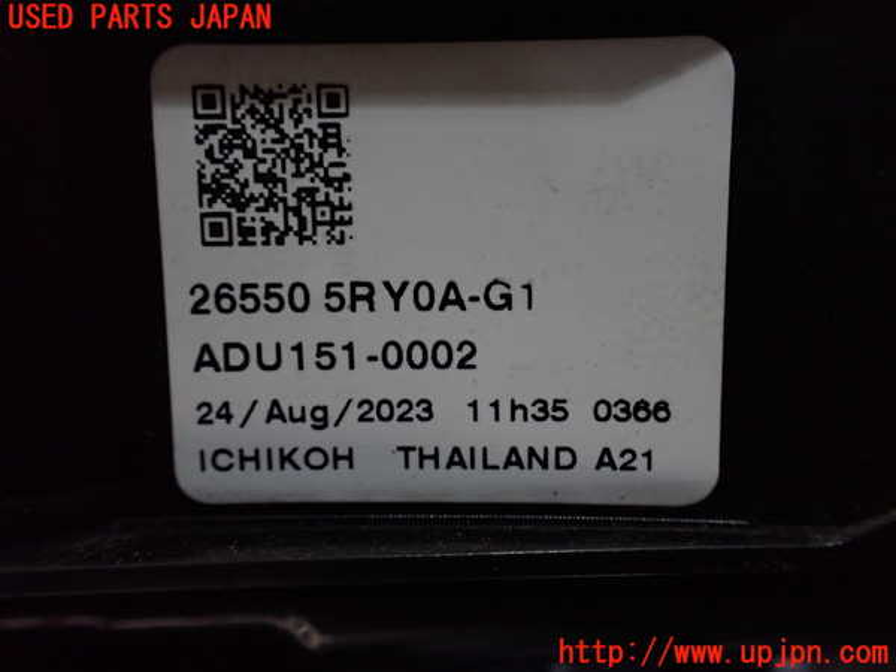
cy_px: 336
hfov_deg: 60.0
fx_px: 777
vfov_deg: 46.8
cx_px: 448
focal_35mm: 30
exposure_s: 1/80
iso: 800
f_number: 2.3
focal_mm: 5.4
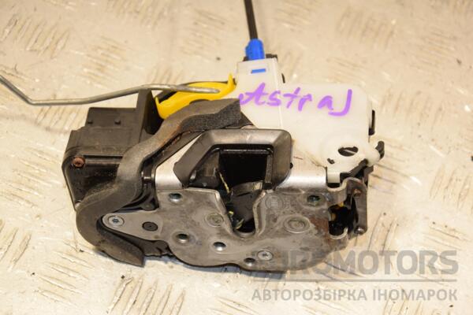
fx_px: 1222
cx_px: 236
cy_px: 158
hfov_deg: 21.9
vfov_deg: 14.7
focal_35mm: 93
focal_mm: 62
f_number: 5.3
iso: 800
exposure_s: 1/200
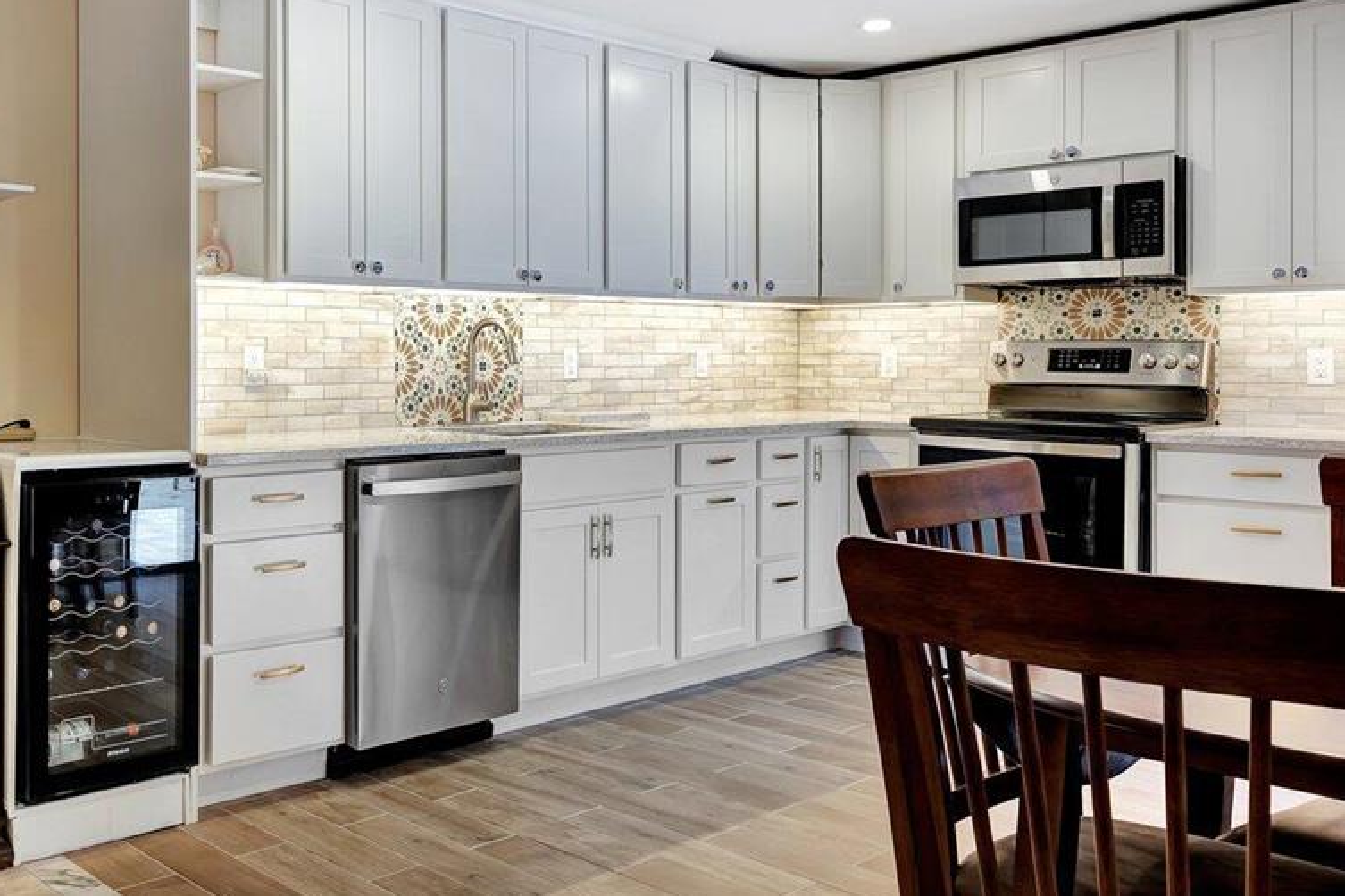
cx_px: 350
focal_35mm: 34
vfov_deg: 38.8
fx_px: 1270
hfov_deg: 53.5
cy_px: 373
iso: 100
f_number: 5.6
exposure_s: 1/5
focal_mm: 16
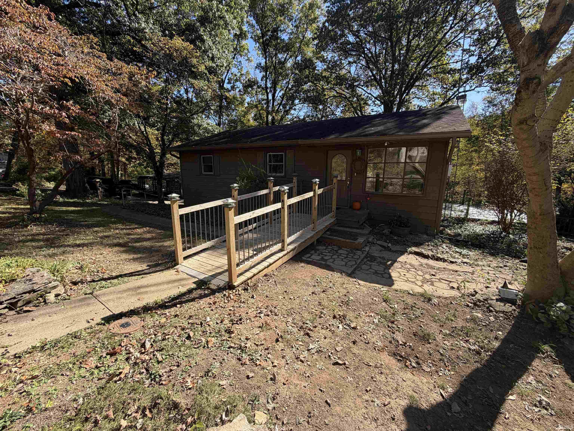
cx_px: 287
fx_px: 232
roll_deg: -0.7
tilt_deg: -12.5
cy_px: 216
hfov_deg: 102.1
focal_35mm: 14
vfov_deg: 85.7
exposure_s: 1/559
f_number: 2.2
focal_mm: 2.22
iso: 40
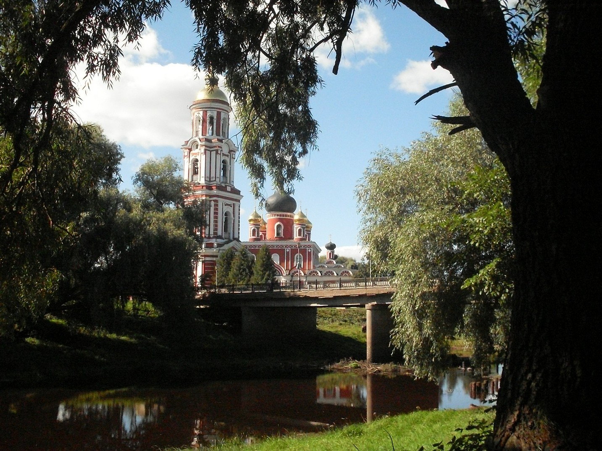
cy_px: 226
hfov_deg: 49.0
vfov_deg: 37.7
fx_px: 661
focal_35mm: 38
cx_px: 301
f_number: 8.4
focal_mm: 6.3
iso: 400
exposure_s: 1/750
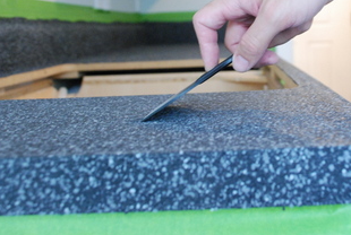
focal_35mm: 58
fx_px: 567
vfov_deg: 23.3
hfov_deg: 34.1
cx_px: 233
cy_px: 60
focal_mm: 24
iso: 1600
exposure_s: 1/13
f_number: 4
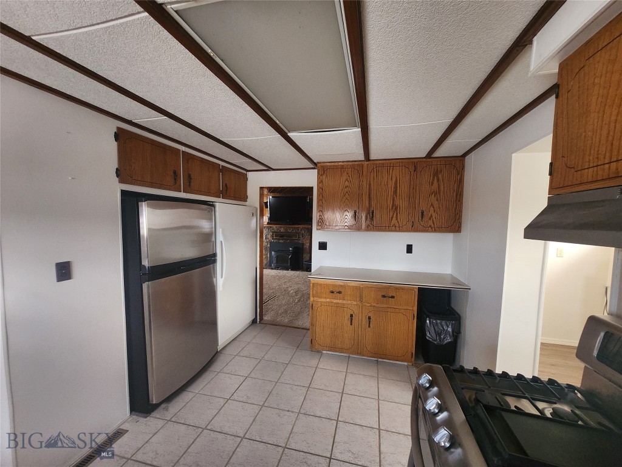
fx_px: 234
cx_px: 311
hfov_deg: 106.2
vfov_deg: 89.9
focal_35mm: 13
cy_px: 234
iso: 160
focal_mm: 1.74
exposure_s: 1/60
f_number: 2.2
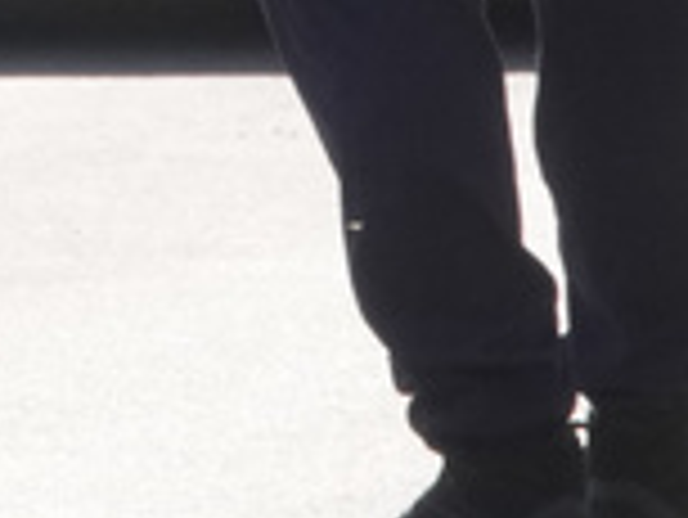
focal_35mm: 1934
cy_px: -865
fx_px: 38469
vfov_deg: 0.8
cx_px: -926
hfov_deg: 1.0
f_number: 22
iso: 800
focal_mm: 200
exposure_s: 1/100
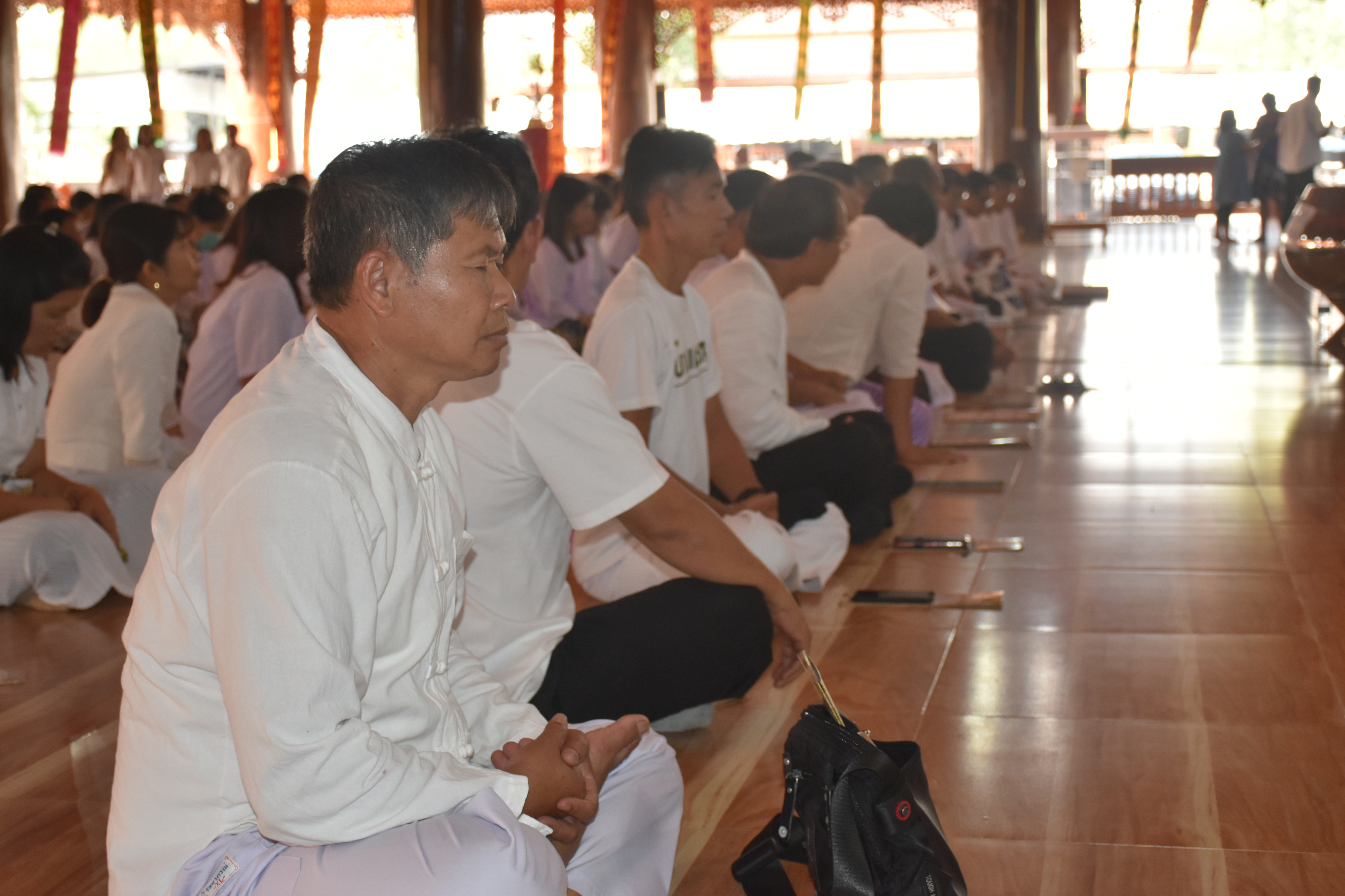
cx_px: 672
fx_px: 2129
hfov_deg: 35.1
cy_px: 448
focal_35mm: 57
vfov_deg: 23.8
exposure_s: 1/100
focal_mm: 38
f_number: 5
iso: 800
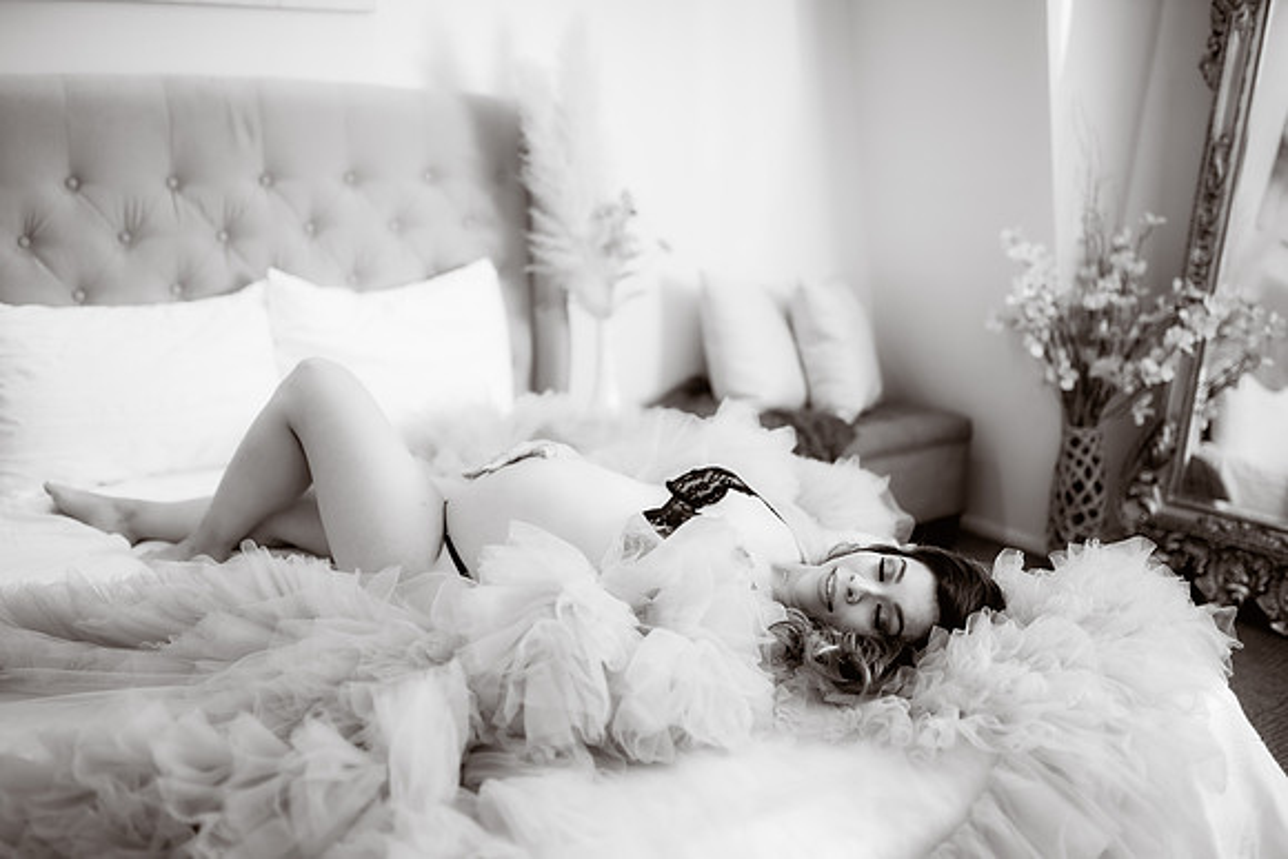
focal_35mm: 35
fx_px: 1252
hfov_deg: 54.4
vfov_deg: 37.9
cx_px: 644
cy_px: 430
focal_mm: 35
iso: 125
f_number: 1.4
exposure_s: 1/125
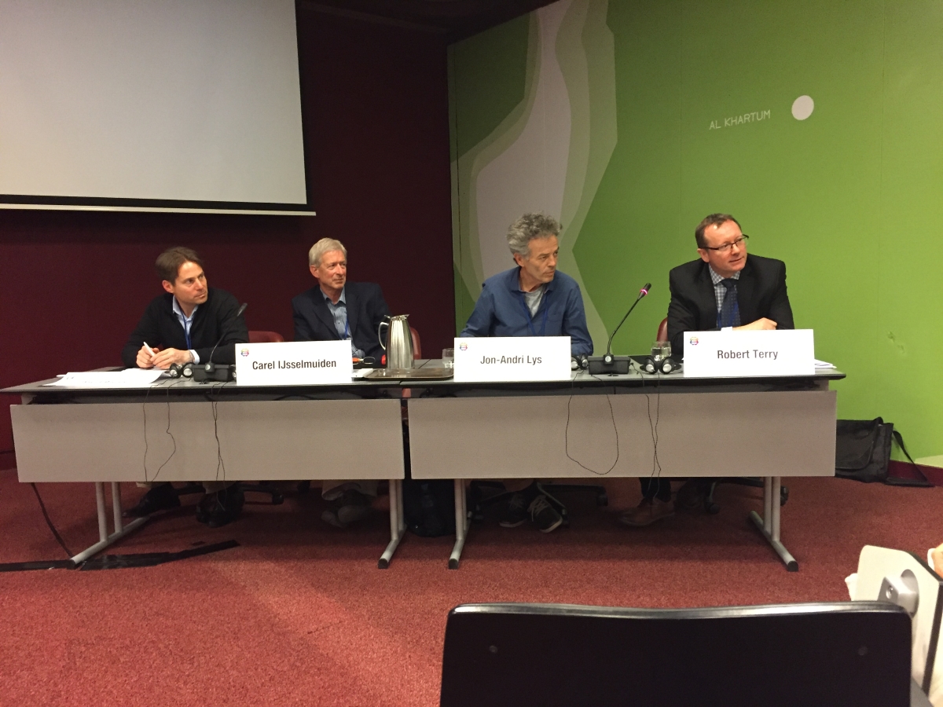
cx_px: 472
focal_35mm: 29
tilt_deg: -7.7
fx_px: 790
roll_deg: +1.0
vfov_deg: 48.2
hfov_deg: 61.7
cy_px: 354
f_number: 2.2
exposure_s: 1/17
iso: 320
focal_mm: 4.15
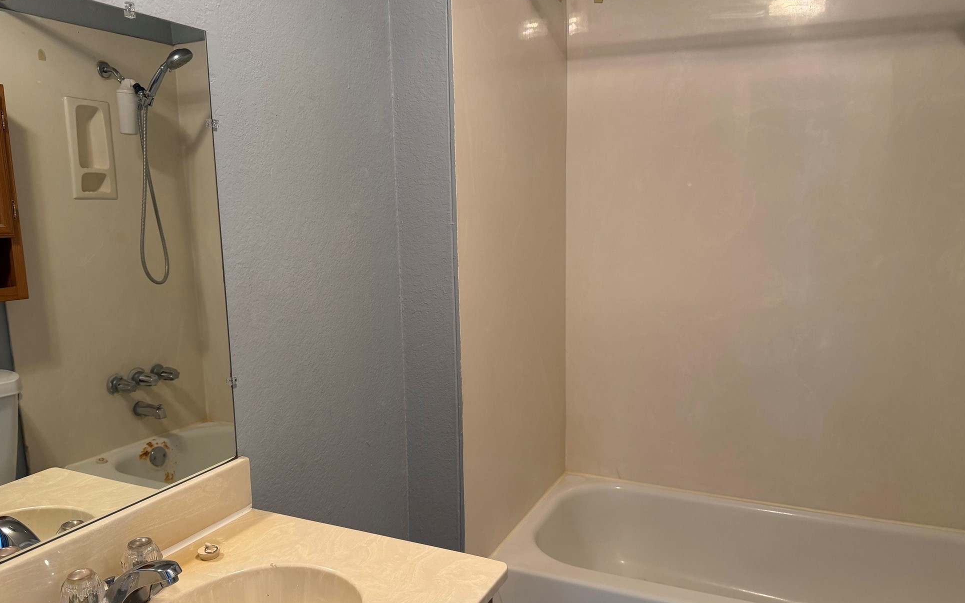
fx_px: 710
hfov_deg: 68.4
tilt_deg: -9.7
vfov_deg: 46.0
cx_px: 476
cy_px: 321
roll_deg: +1.0
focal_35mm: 27
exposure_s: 1/60
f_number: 1.78
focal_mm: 6.76
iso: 160
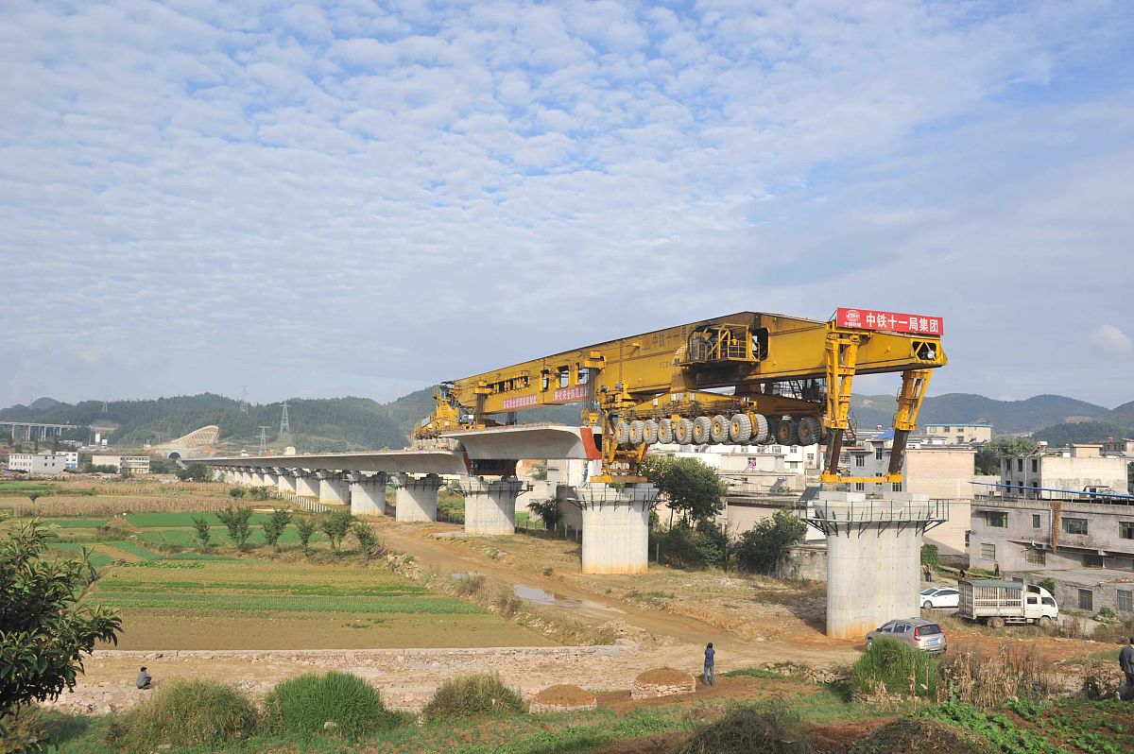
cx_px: 567
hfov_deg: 55.8
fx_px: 1070
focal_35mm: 34
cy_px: 377
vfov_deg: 38.8
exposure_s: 1/500
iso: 200
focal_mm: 34
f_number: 6.3
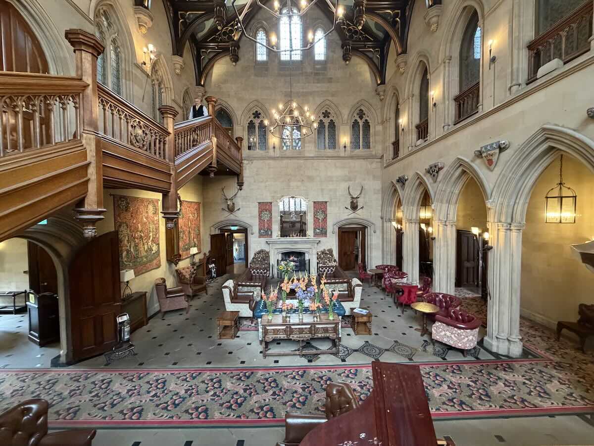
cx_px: 297
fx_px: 240
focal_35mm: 14
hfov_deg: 102.1
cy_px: 223
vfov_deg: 85.7
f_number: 2.2
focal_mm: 2.22
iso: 640
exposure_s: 1/50
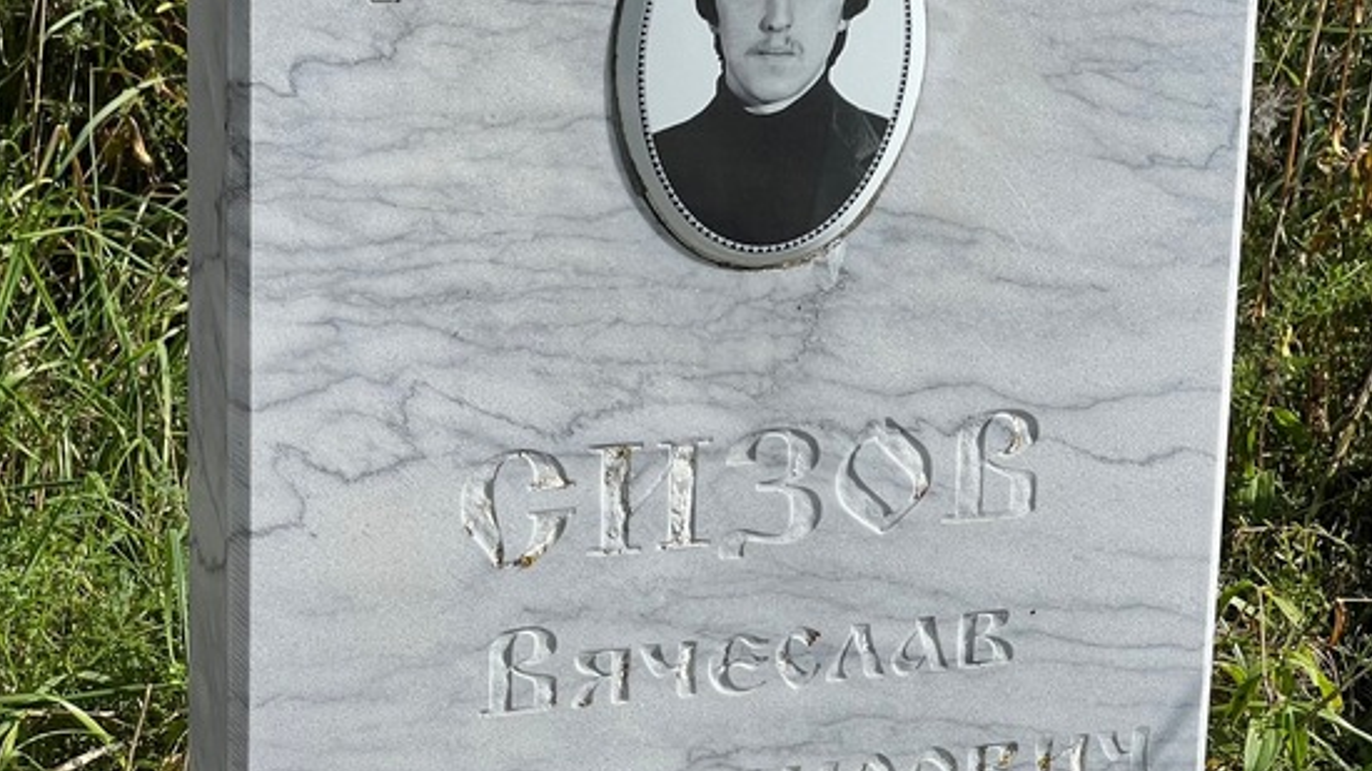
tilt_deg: -19.1
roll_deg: +0.3
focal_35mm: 122
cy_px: 427
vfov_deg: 9.9
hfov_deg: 17.6
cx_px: 743
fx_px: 4437
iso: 32
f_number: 2.8
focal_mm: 9
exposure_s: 1/960
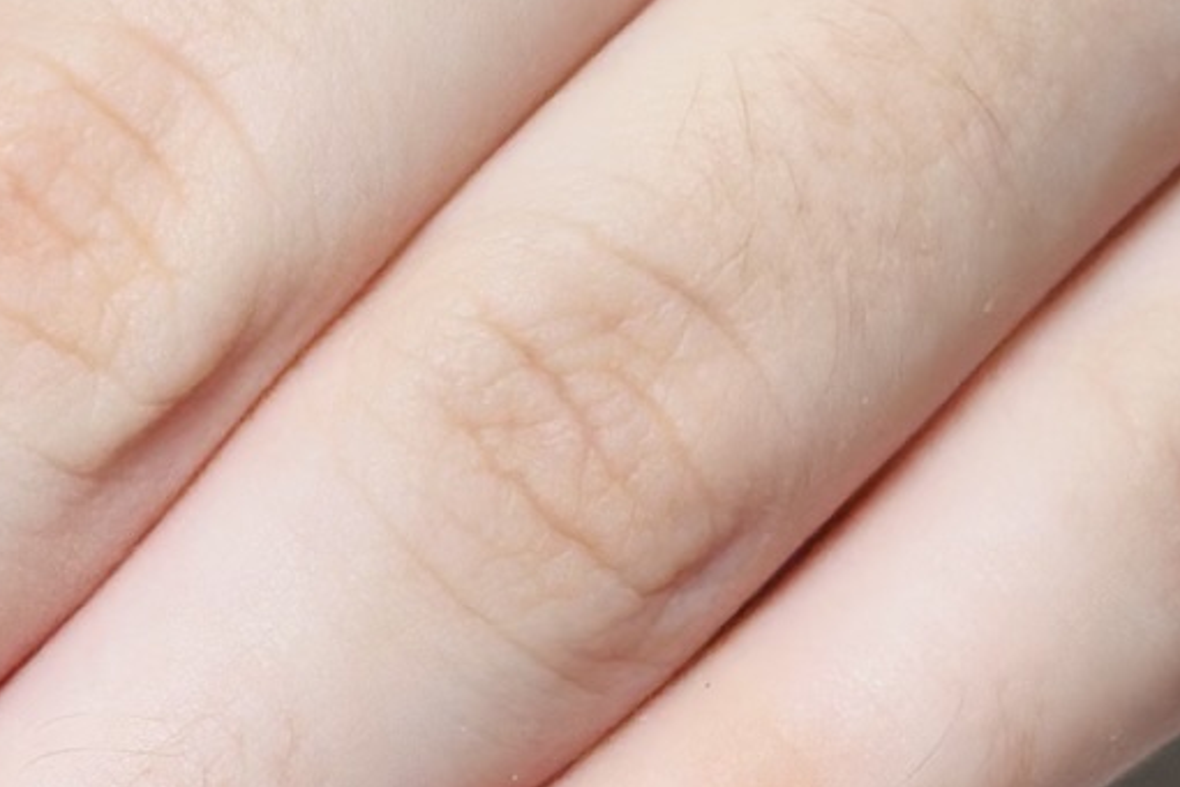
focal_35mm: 197
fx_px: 6459
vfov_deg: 6.9
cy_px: 1235
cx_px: -323
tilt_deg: -49.1
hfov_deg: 10.2
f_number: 1.78
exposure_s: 1/469
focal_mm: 6.86
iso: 80
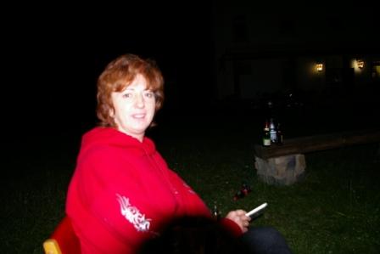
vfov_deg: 48.0
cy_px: 127
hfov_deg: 67.4
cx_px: 190
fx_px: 285
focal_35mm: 27
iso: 200
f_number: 3.5
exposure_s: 1/30
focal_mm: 18
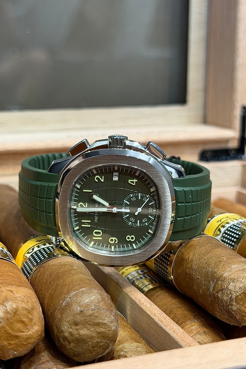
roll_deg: -0.3
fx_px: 615
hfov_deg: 22.6
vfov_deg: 33.4
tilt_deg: -13.2
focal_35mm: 60
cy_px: 192
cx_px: 118
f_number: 1.78
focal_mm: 6.76
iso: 125
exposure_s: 1/60
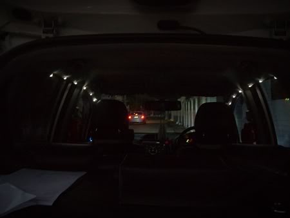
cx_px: 145
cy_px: 109
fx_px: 293
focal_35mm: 35
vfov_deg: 40.7
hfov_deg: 52.6
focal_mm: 5.8
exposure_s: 1/8
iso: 200
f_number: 2.8
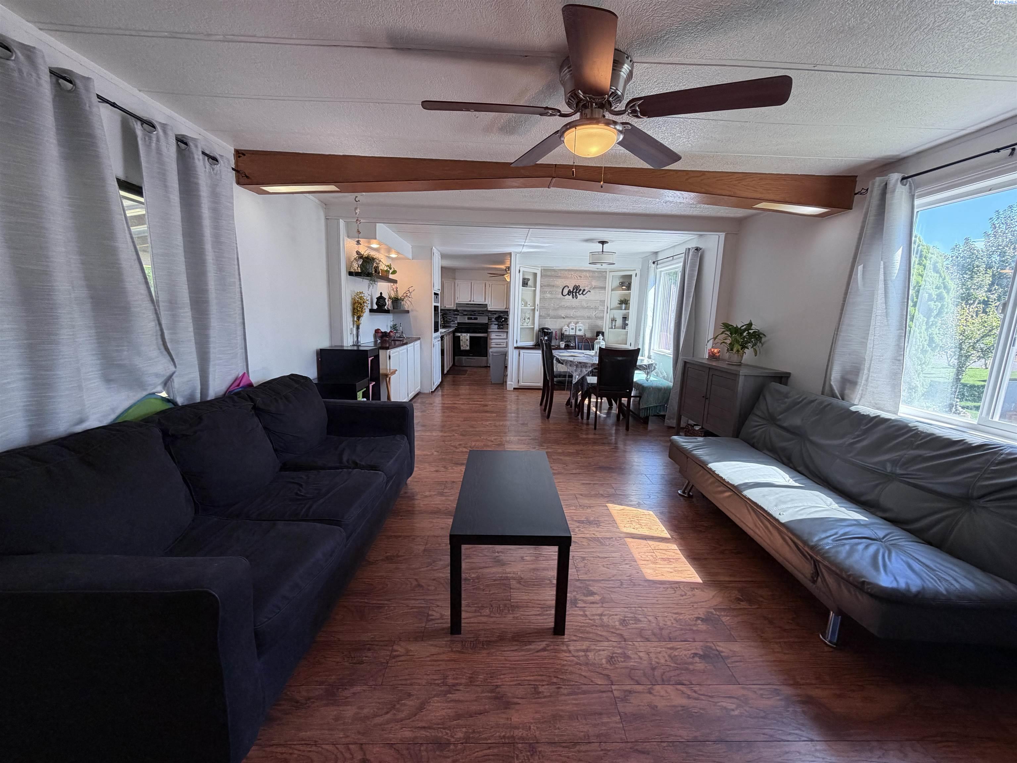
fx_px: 411
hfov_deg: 102.1
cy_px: 382
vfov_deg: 85.7
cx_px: 508
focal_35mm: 14
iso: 160
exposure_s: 1/120
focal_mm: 2.22
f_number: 2.2
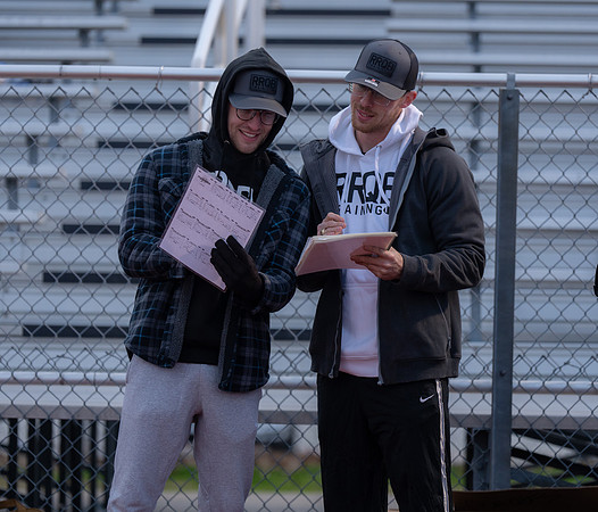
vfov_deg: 8.8
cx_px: 314
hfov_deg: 10.3
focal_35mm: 182
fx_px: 3315
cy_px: 252
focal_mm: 150
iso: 500
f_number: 2.8
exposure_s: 1/320
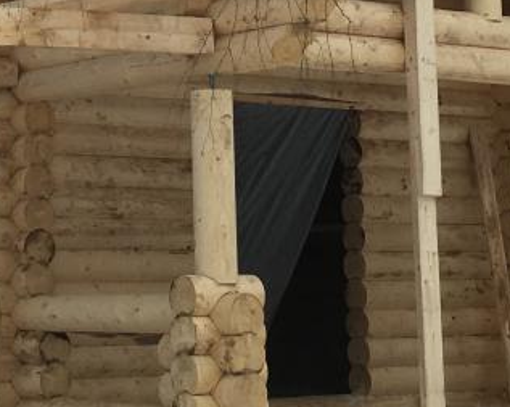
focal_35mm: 122
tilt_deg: +9.5
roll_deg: +0.9
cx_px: 66
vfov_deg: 12.5
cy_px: -14
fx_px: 1840
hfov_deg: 15.6
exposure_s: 1/343
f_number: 2.2
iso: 25
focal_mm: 4.15
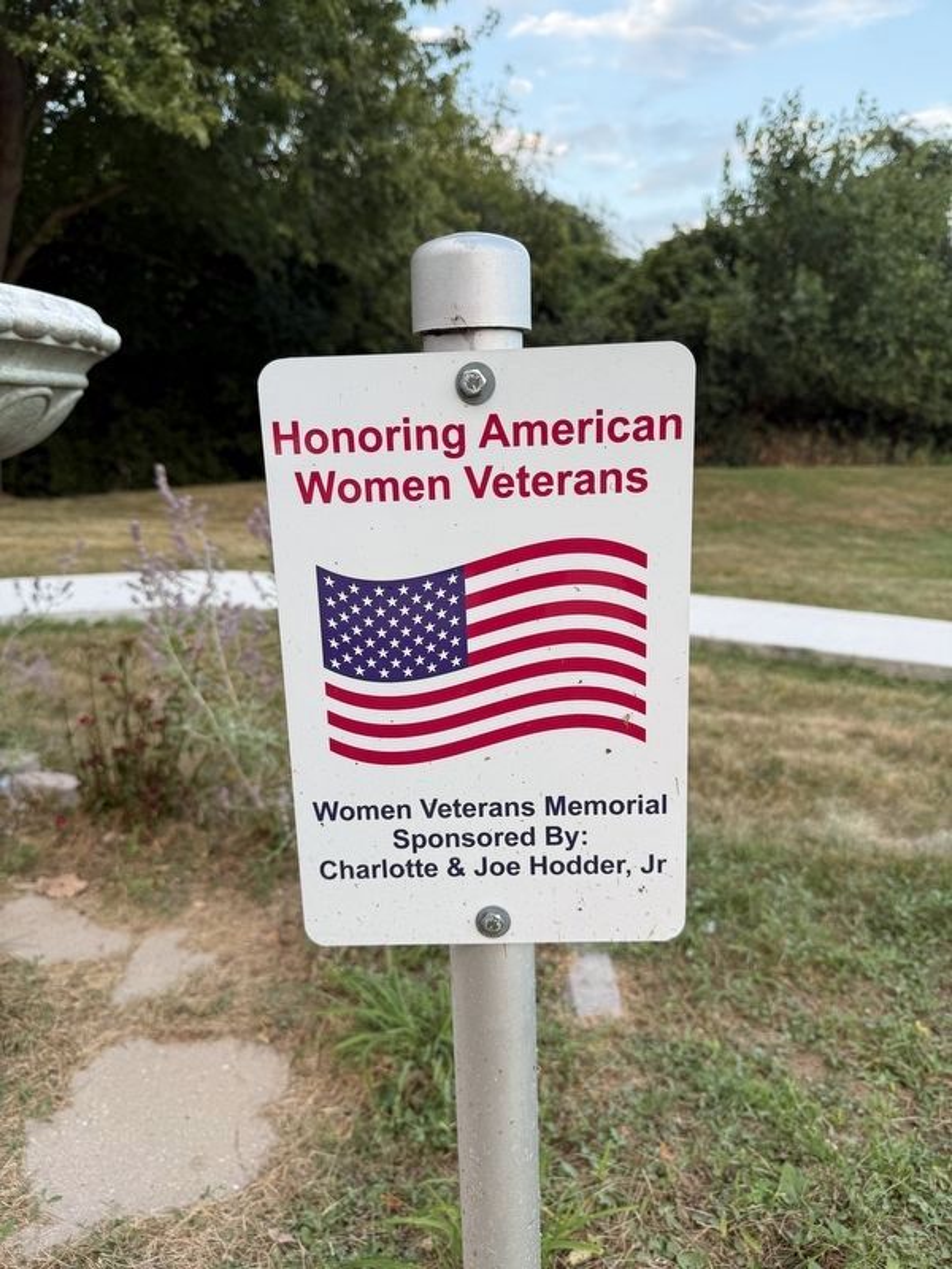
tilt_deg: -11.5
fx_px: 880
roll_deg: -0.4
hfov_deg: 56.8
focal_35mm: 24
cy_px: 634
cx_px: 476
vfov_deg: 71.6
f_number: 1.78
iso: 64
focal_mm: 6.76
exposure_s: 1/126
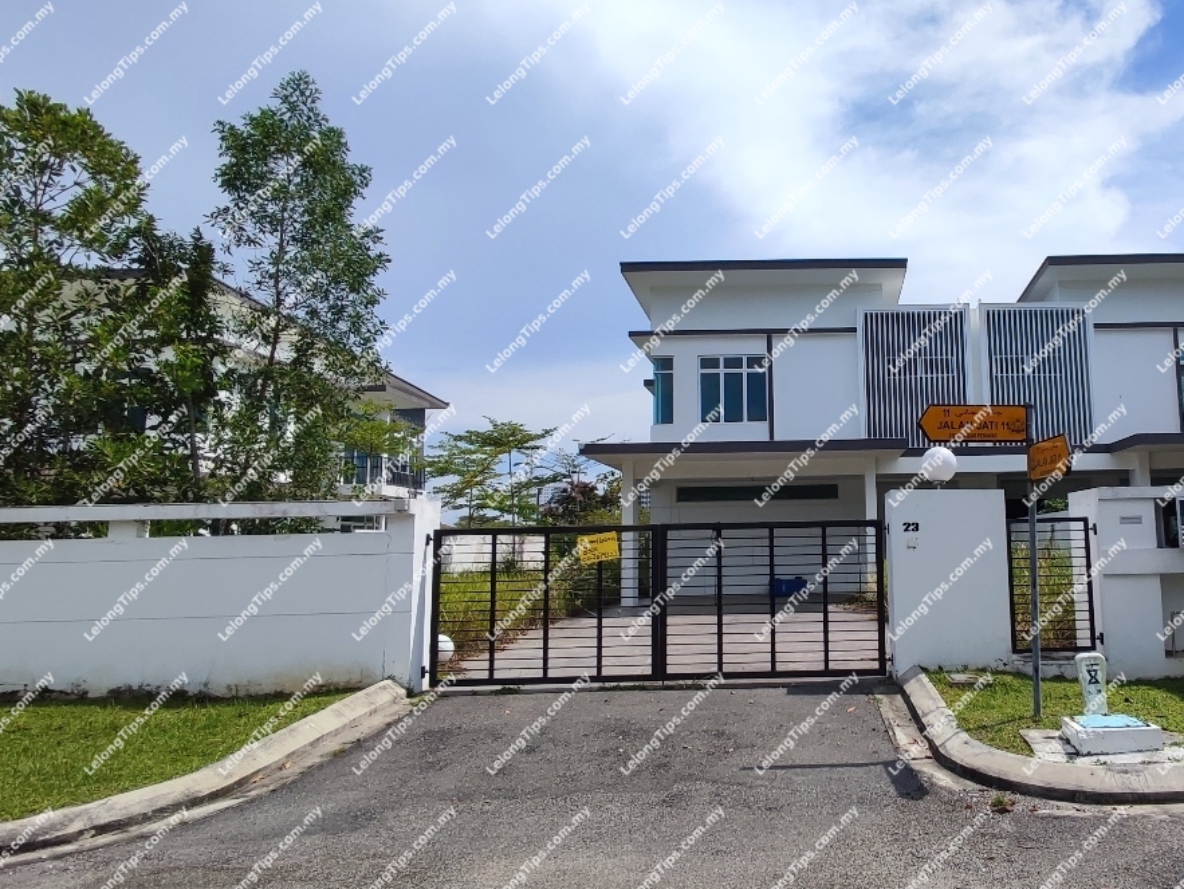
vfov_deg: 74.8
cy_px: 457
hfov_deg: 90.9
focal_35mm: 17
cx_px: 563
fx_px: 582
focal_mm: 1.65
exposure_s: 1/1910
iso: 50
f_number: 2.2
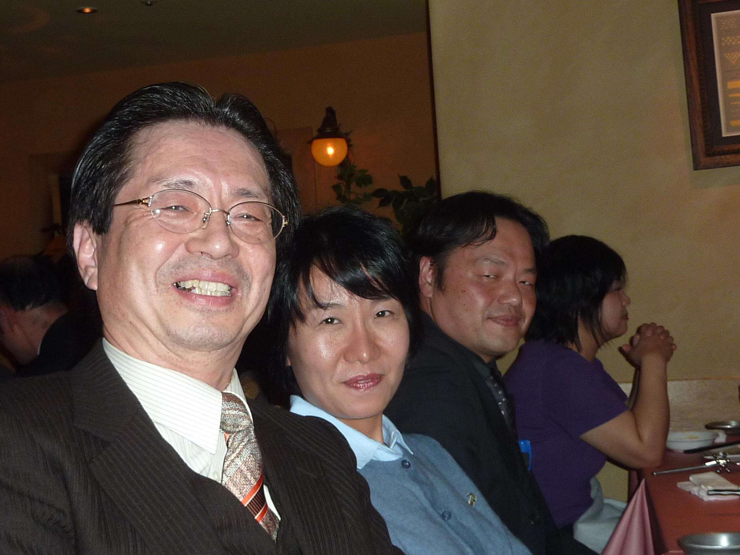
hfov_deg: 37.5
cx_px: 370
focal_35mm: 51
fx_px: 1090
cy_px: 278
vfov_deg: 28.6
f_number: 3.4
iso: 125
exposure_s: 1/30
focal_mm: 4.7
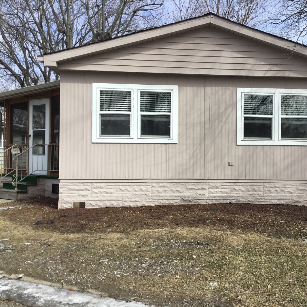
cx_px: 207
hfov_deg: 44.2
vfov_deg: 44.9
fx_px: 371
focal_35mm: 37
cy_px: 155
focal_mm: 3.3
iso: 25
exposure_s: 1/1314
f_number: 2.4
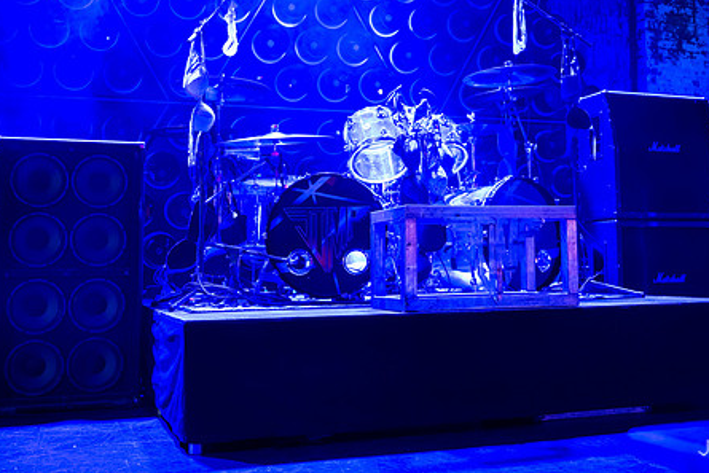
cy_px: 180
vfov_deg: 29.8
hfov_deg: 43.5
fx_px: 886
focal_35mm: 45
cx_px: 398
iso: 6400
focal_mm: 33
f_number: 2.8
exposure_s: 1/25
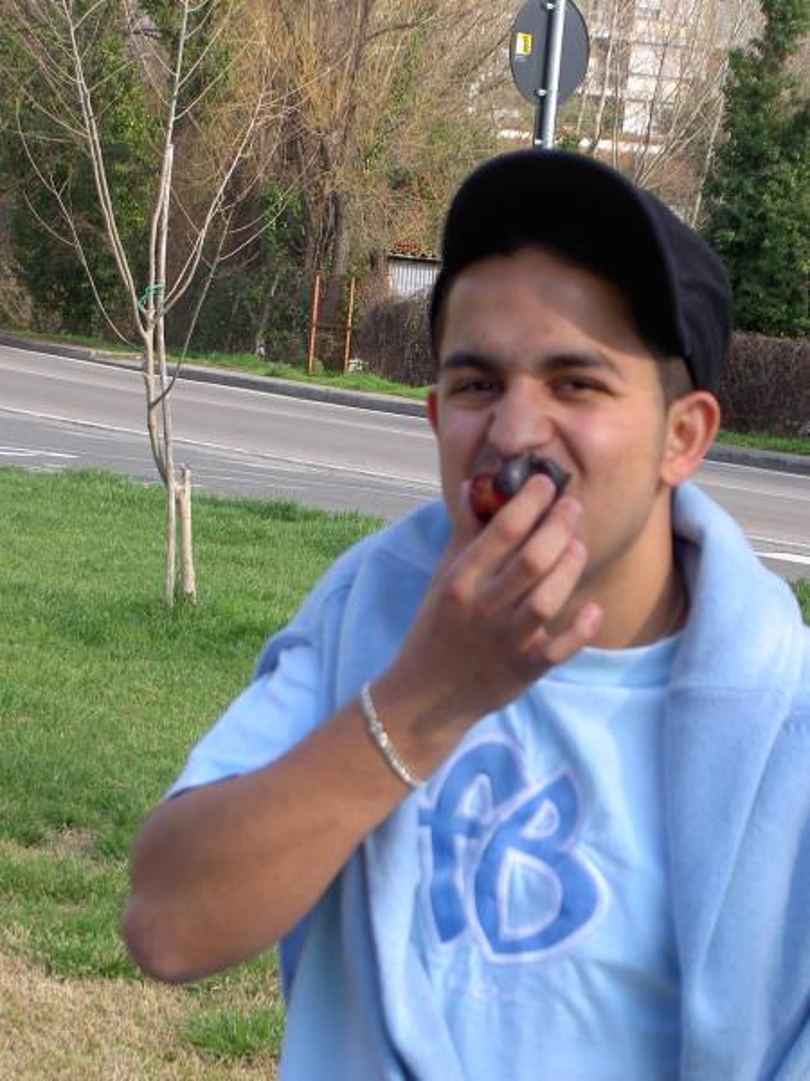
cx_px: 405
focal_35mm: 100
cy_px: 540
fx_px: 3120
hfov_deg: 14.8
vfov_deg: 19.6
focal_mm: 20.6
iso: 100
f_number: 4.5
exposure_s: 1/200
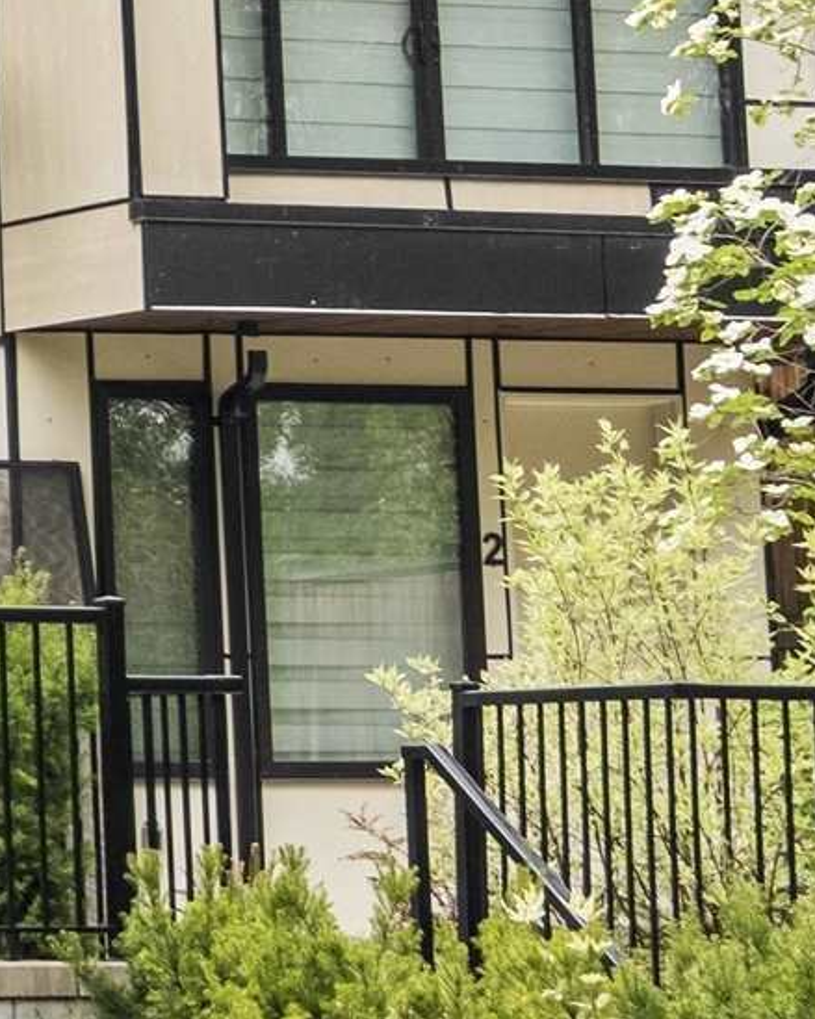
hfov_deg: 7.5
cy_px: -108
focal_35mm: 189
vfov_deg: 10.1
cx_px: -1285
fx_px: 5700
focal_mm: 24
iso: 400
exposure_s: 1/10
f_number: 7.1
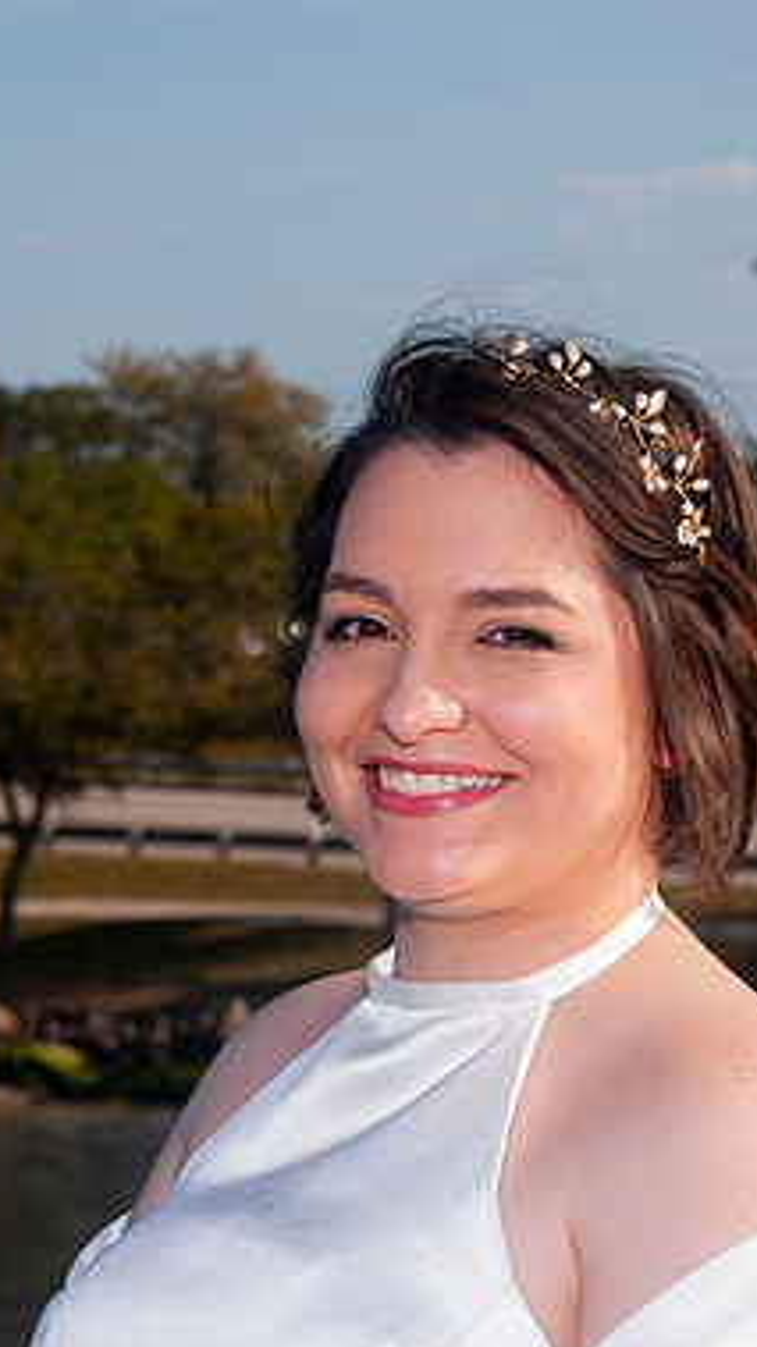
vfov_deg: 17.4
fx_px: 4392
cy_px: 796
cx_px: 435
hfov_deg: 9.8
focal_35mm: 123
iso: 100
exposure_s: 1/250
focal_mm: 66
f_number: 10
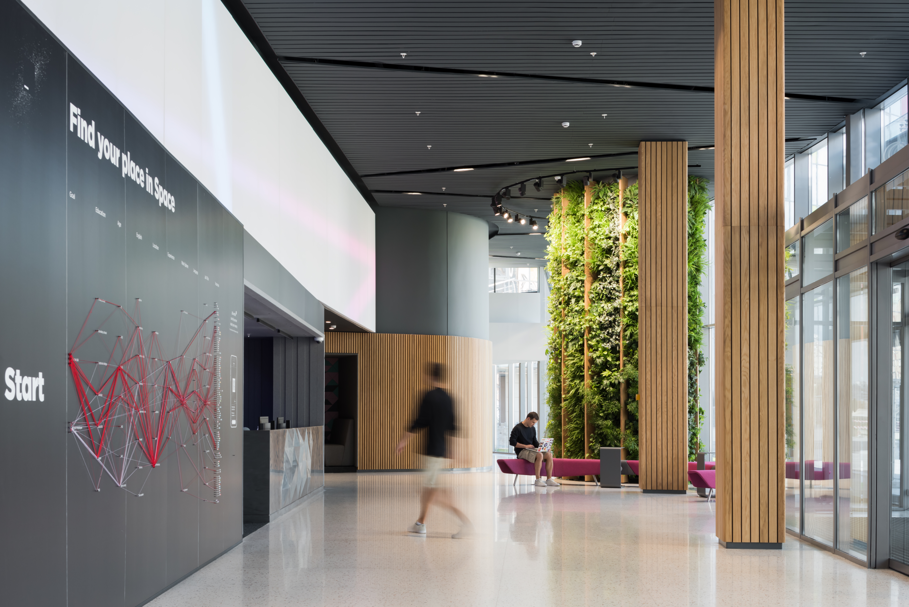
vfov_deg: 29.9
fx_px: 1137
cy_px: 304
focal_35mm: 45
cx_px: 454
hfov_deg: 43.6
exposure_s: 1/6
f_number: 11
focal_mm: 45
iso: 250
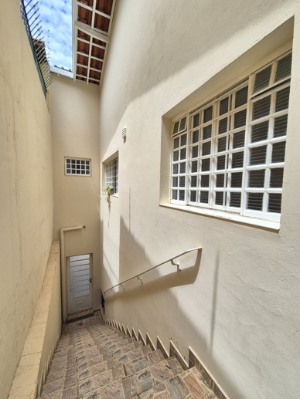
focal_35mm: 13
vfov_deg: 106.2
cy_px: 200
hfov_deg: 89.9
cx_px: 150
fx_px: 150
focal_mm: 2.2
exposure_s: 1/844
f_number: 2.2
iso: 50
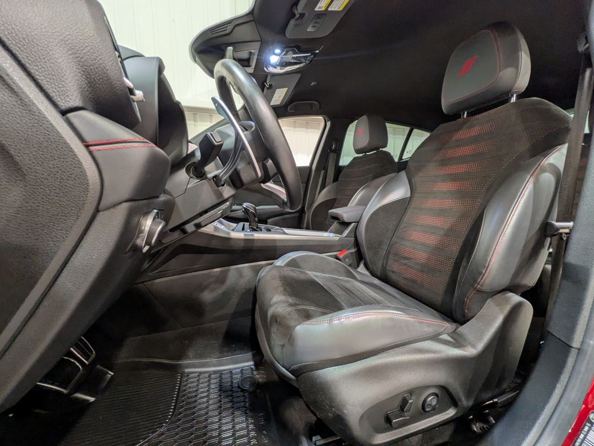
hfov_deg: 102.1
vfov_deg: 85.7
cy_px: 223
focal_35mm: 14
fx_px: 240
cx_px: 297
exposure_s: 1/30
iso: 104
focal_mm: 1.83
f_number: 2.2
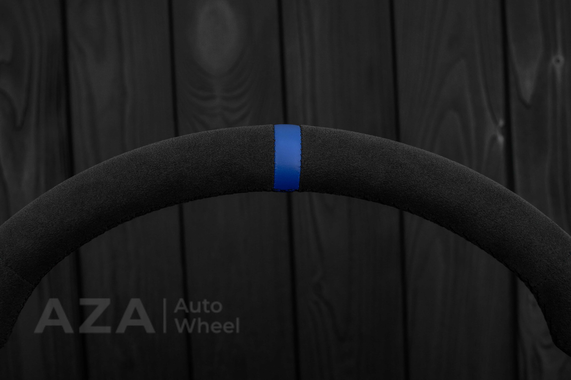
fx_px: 833
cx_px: 286
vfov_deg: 25.8
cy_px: 190
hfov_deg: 37.8
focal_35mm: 52
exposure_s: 1/125
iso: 500
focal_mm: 35
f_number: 6.3
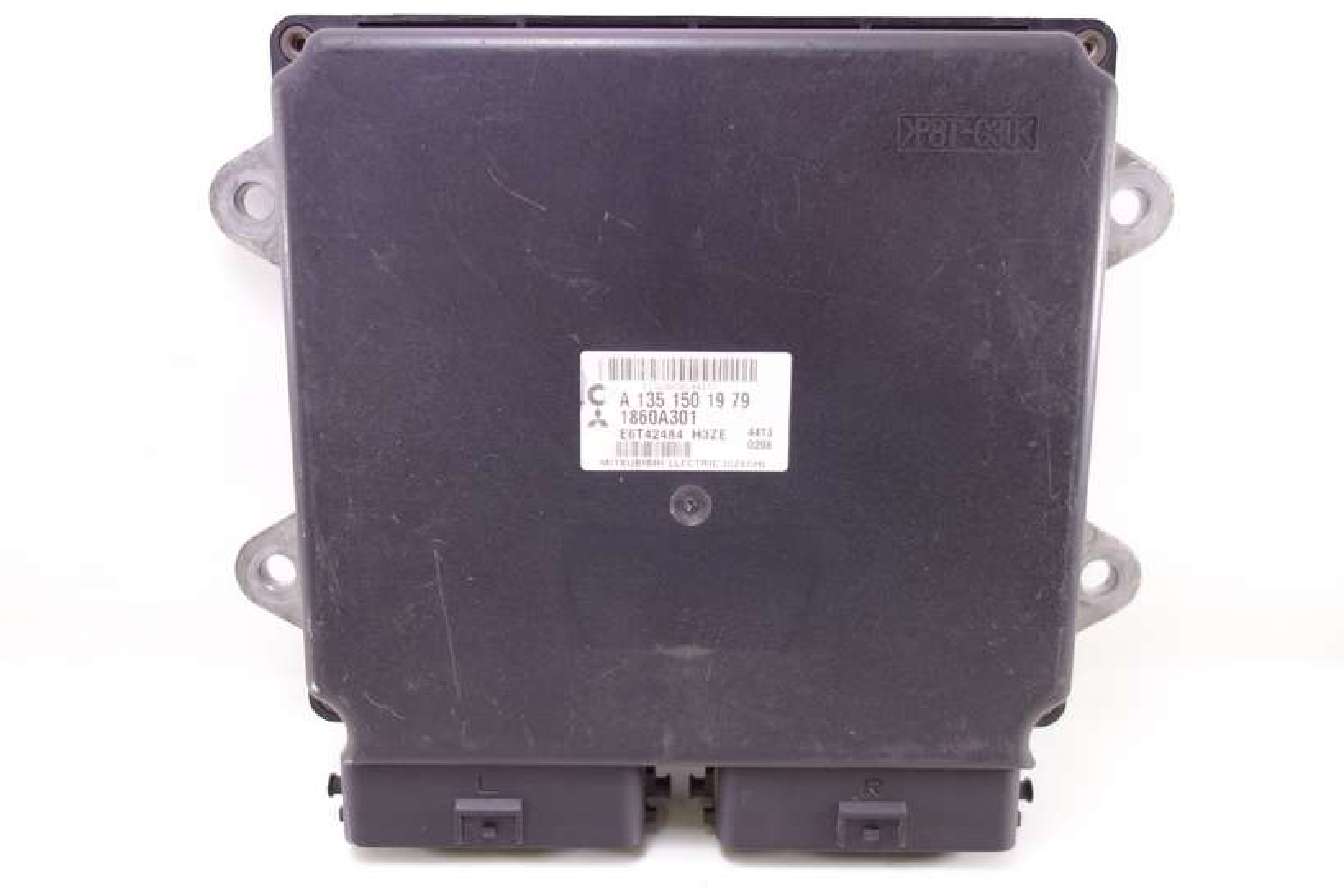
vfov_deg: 46.4
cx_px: 672
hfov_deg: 65.5
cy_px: 448
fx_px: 1045
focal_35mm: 28
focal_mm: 10.4
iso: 125
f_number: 1.8
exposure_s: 1/50
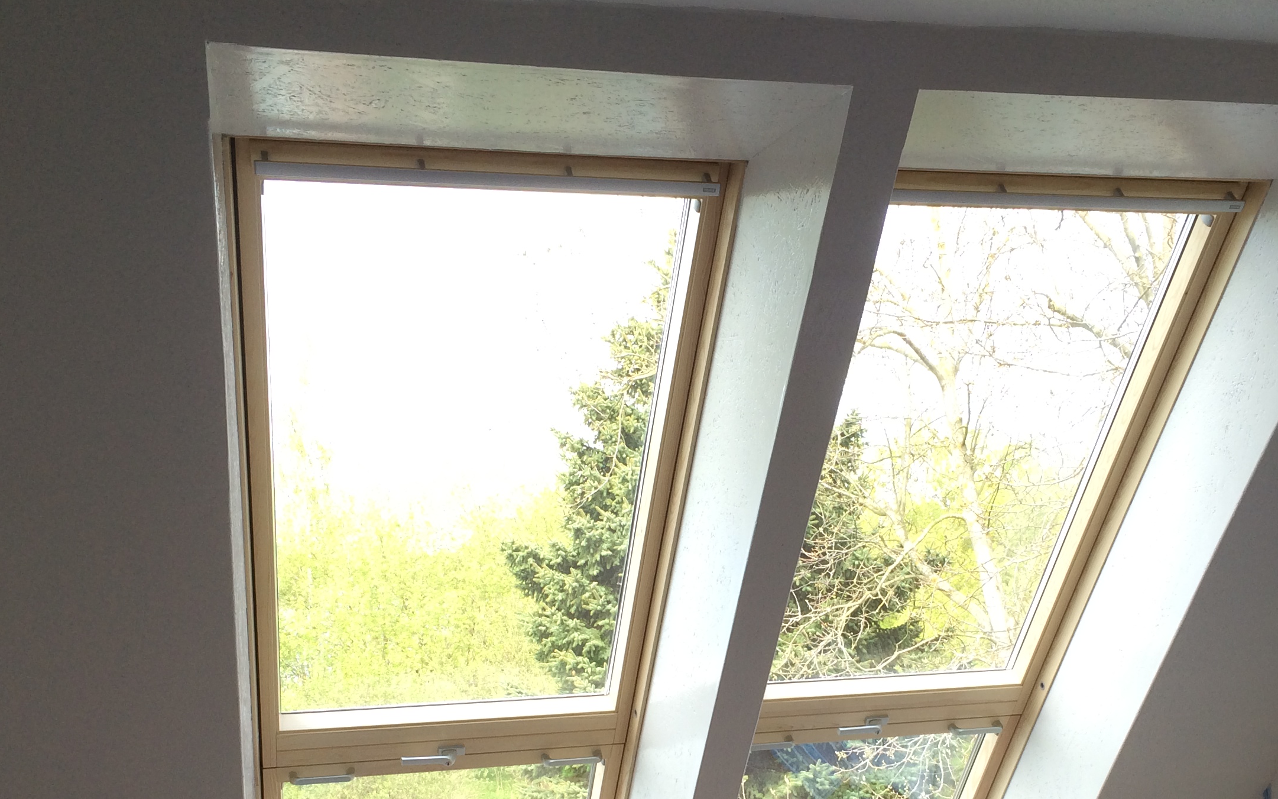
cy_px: 691
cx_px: 778
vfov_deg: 26.1
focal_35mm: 48
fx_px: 1672
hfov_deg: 41.6
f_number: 2.2
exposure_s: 1/120
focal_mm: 4.12
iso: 50
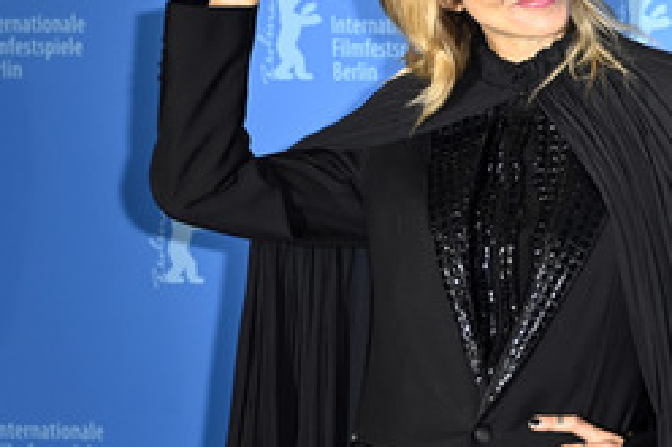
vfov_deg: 7.2
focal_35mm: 191
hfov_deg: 10.8
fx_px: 3563
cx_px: 486
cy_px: 144
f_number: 5.6
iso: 1250
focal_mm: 105
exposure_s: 1/250
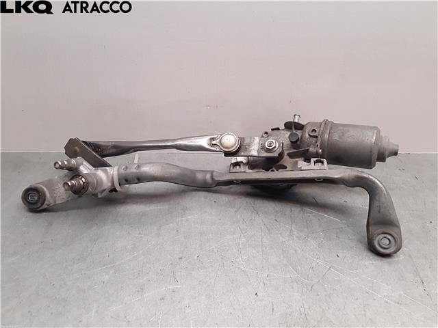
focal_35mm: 28
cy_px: 164
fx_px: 354
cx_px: 219
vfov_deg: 49.7
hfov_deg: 63.4
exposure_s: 1/104
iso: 100
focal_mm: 2.91
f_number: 1.9
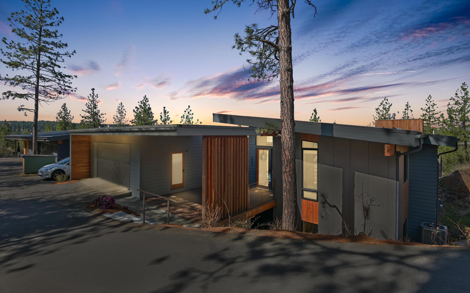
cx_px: 226
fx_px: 218
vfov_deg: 67.9
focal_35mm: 17
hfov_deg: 94.3
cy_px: 136
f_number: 8
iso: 100
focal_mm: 16
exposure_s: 1/200
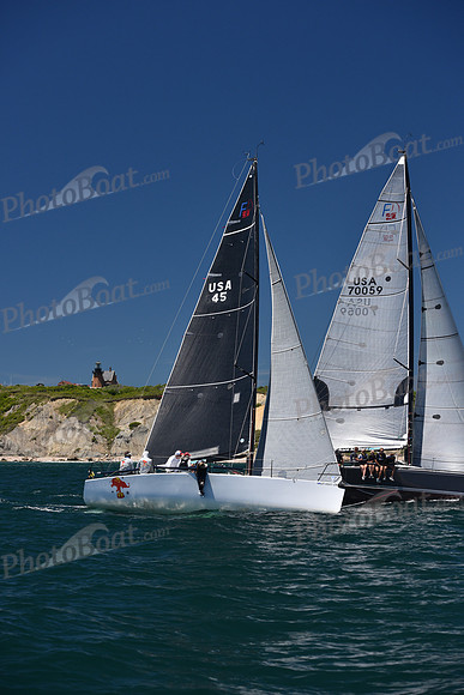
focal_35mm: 70
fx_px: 1352
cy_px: 348
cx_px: 232
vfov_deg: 28.8
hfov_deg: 19.5
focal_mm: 70
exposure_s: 1/800
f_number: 5
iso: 250
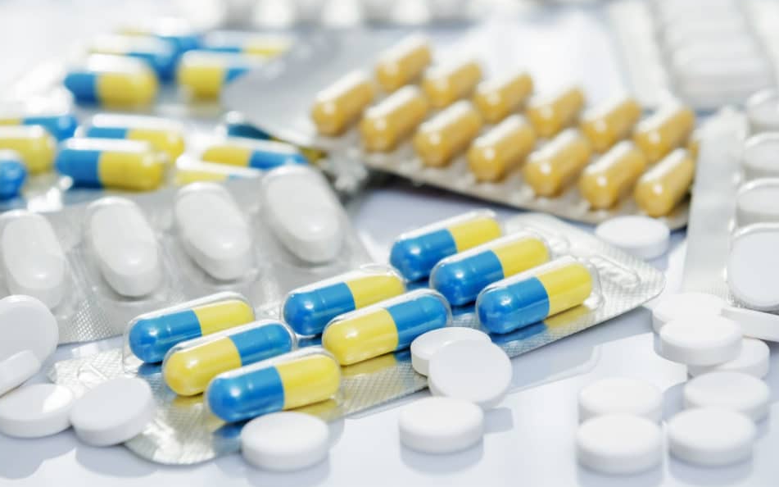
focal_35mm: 115
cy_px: 231
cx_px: 413
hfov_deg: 18.1
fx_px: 2441
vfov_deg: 11.4
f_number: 6.3
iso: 200
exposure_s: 1/125
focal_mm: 70
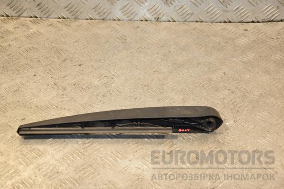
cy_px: 94
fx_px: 532
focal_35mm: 68
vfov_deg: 20.2
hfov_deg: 29.9
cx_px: 142
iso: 800
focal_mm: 45
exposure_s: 1/200
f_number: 5.6
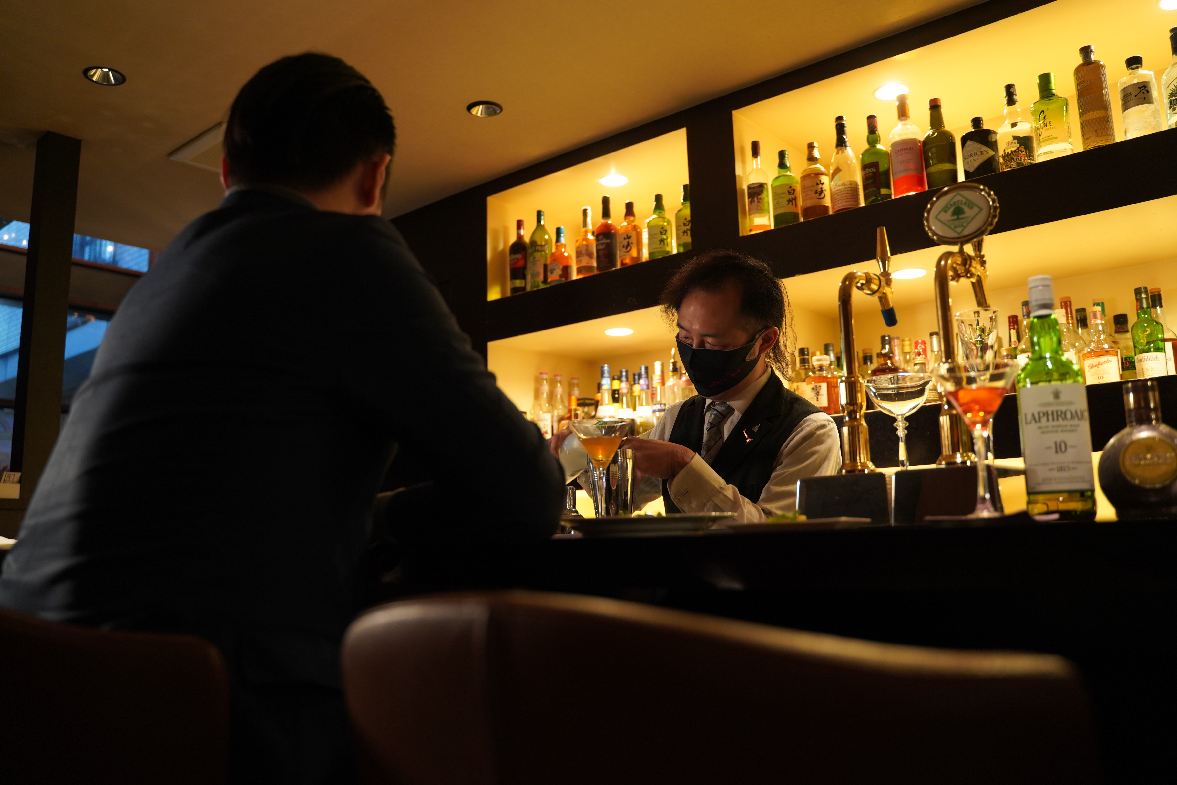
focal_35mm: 28
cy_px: 392
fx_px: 915
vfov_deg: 46.4
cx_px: 588
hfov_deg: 65.5
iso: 1600
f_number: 2.8
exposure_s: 1/125
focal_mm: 28
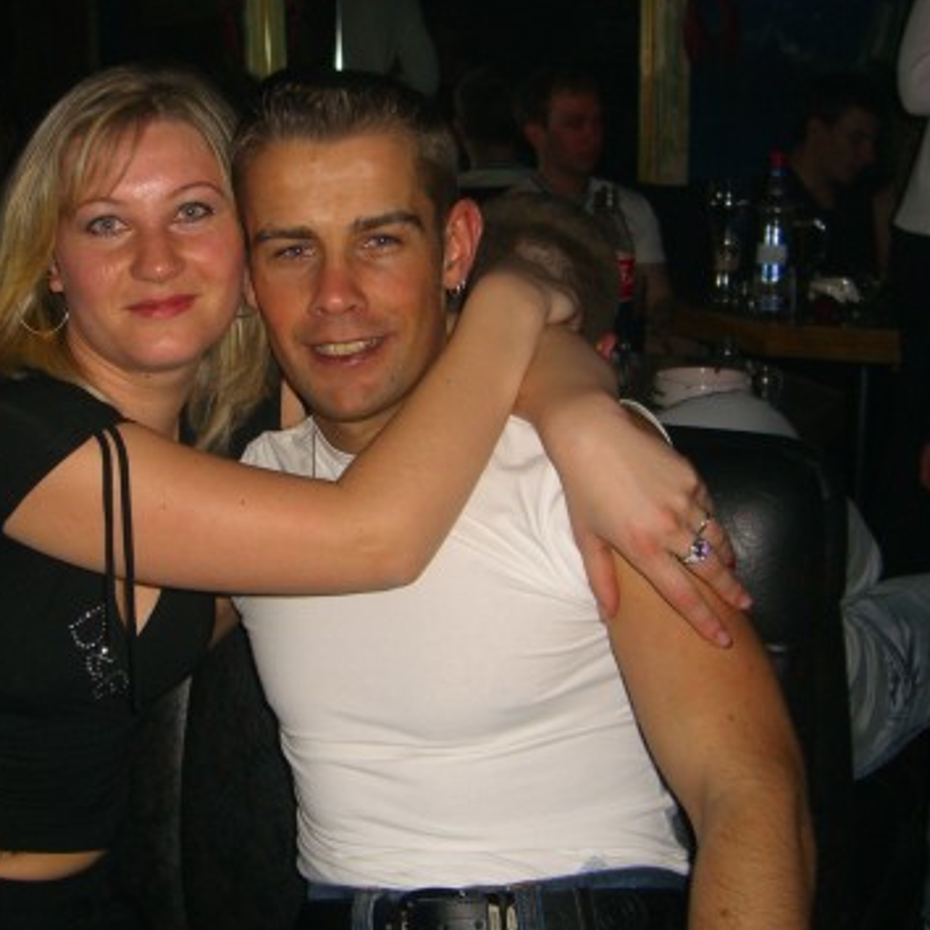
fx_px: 1733
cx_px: 289
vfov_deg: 30.0
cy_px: 389
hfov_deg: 29.8
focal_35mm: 57
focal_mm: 7.9
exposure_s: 1/60
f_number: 2.8
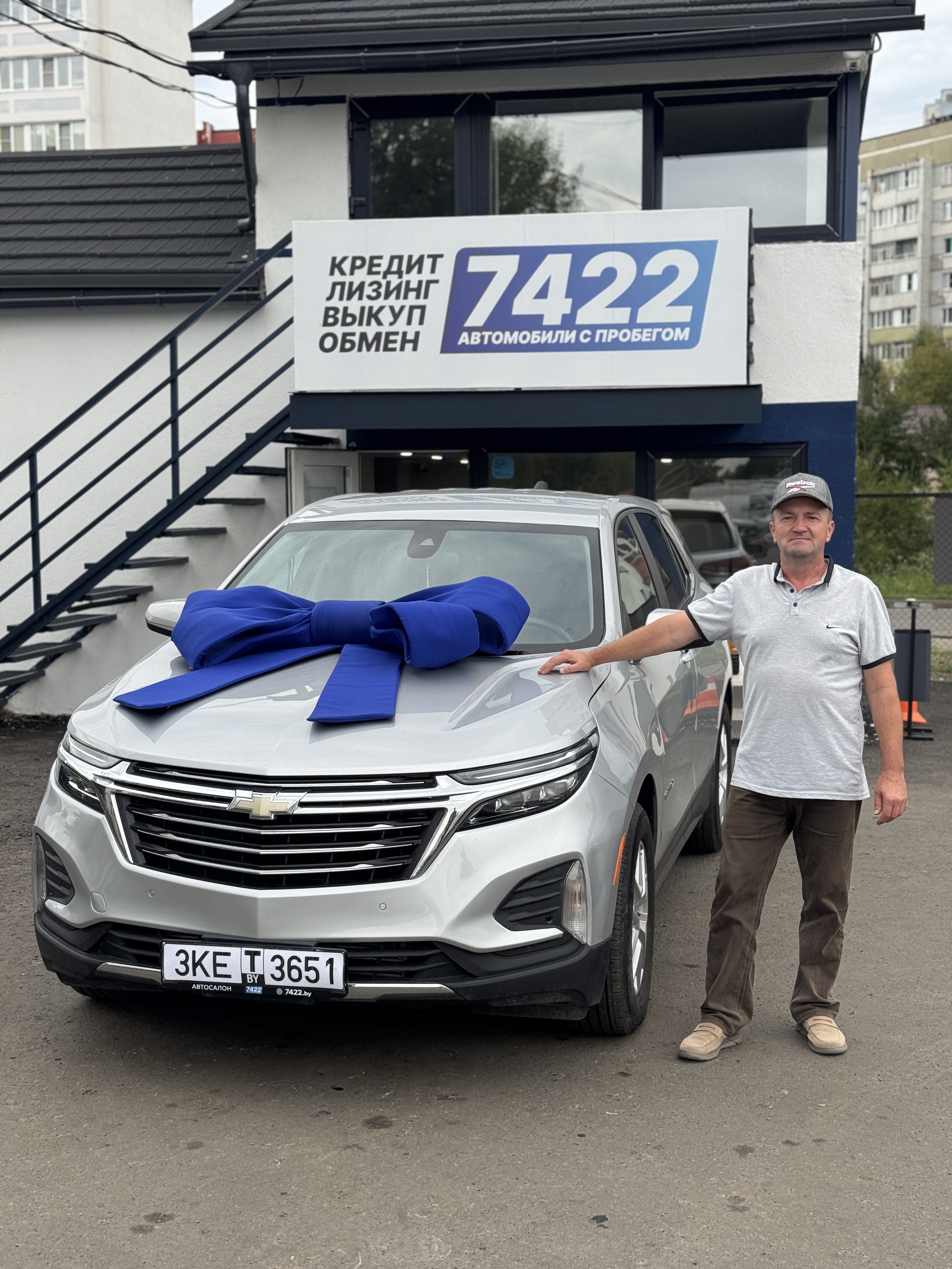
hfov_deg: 30.3
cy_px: 634
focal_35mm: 48
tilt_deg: -3.7
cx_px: 476
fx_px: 1760
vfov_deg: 39.7
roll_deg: +0.7
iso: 64
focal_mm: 6.76
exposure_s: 1/756
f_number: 1.78
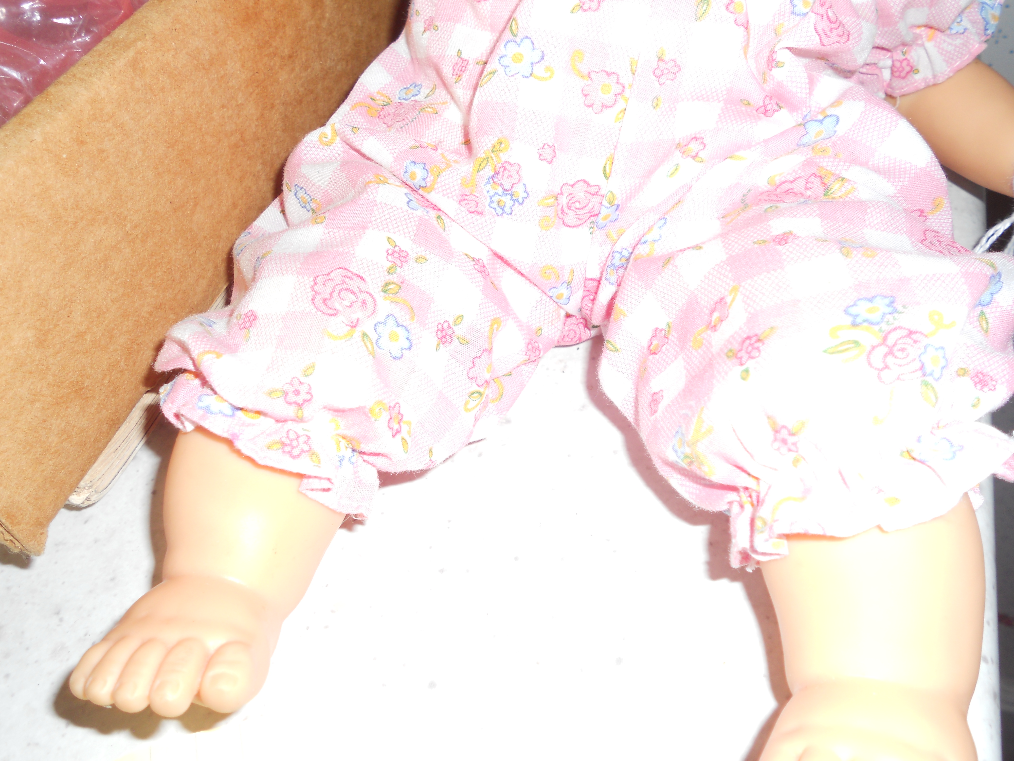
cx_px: 507
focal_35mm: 32
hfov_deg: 56.8
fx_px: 937
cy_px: 380
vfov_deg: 44.2
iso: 80
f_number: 3.5
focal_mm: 5.8
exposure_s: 1/25
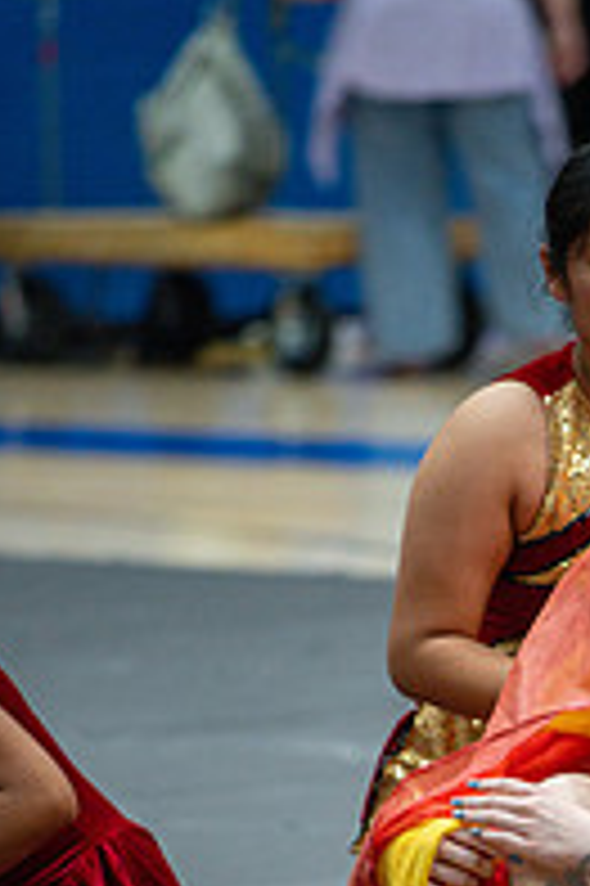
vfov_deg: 4.5
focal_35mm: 458
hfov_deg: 3.0
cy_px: 895
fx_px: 11278
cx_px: 626
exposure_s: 1/500
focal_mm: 200
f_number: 4
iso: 4500
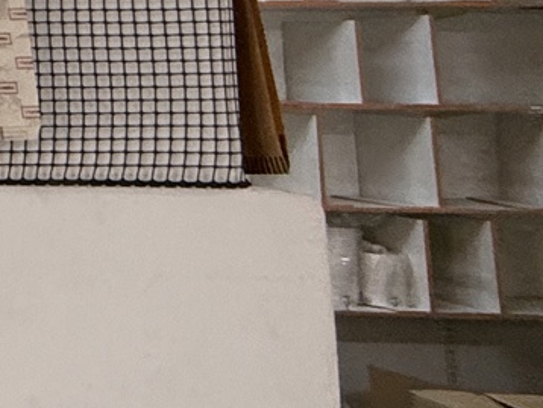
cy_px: -47
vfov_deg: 18.8
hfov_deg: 14.1
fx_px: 1177
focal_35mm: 75
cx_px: -837
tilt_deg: +6.7
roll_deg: -0.7
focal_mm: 2.22
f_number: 2.2
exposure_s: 1/50
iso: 200
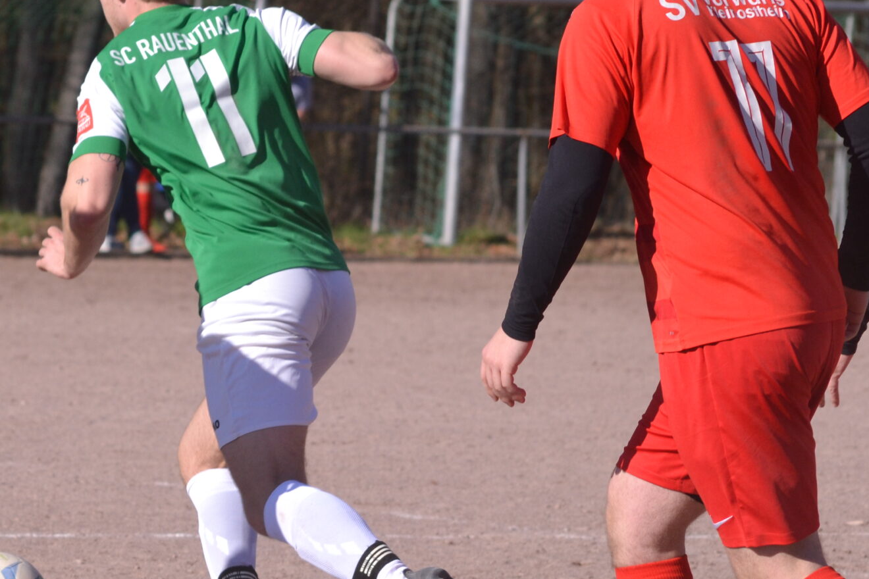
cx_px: 158
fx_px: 8569
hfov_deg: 5.8
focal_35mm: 355
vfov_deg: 3.9
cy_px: 365
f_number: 8
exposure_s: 1/1600
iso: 400
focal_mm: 122
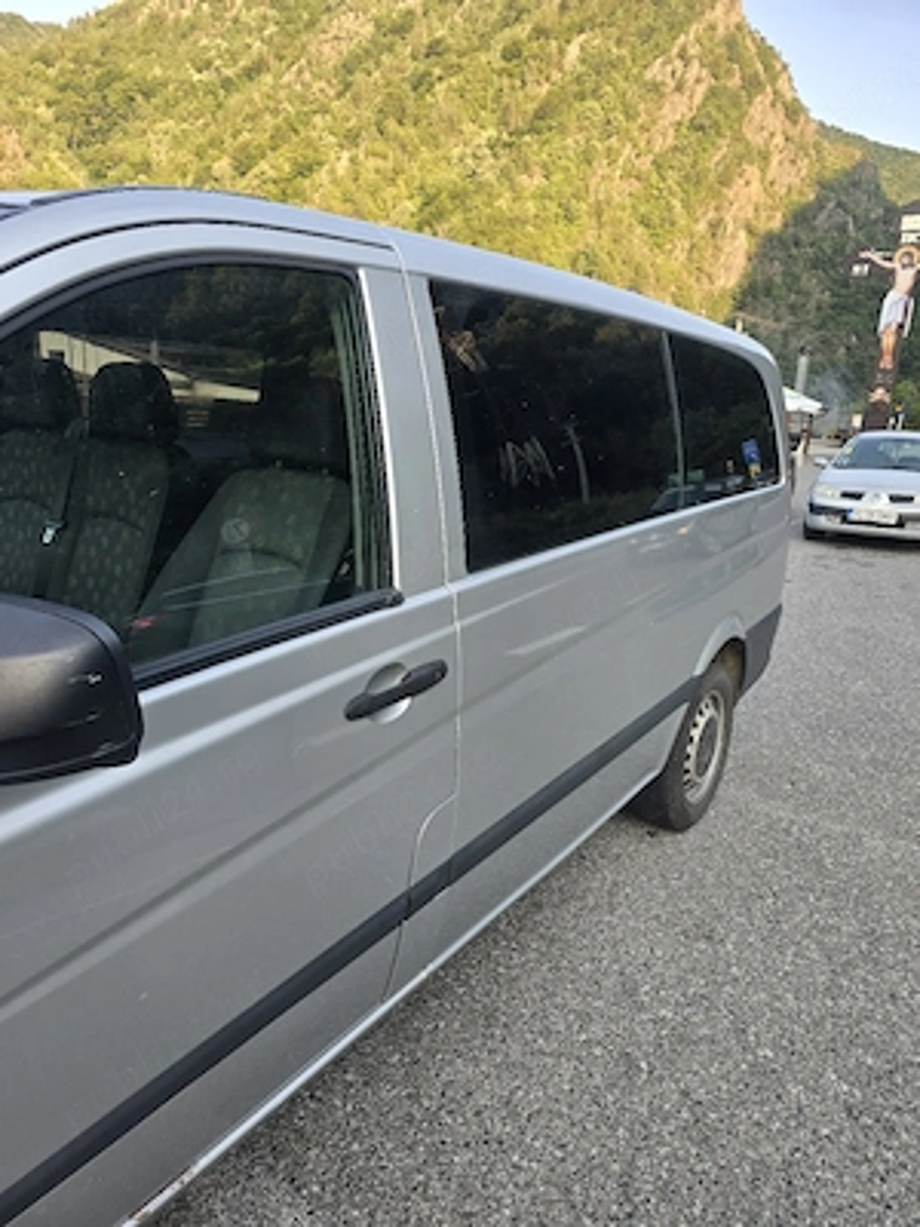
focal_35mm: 23
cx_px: 460
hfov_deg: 58.9
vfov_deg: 73.9
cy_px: 614
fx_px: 815
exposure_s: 1/182
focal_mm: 6.3
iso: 25
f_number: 1.7
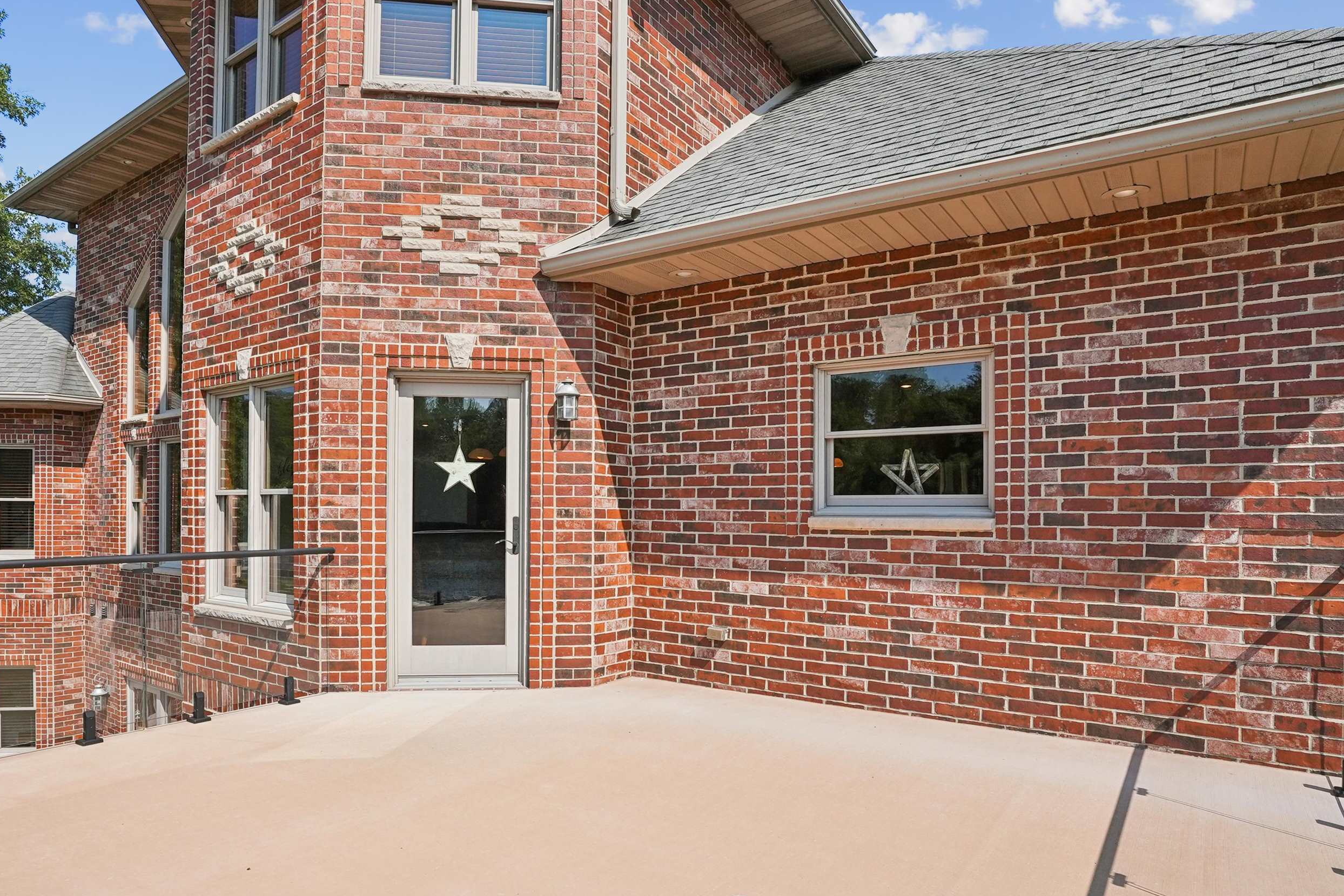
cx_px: 601
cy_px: 518
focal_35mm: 21
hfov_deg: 80.9
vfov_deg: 59.2
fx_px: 784
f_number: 9
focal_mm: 17
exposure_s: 1/1000
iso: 400
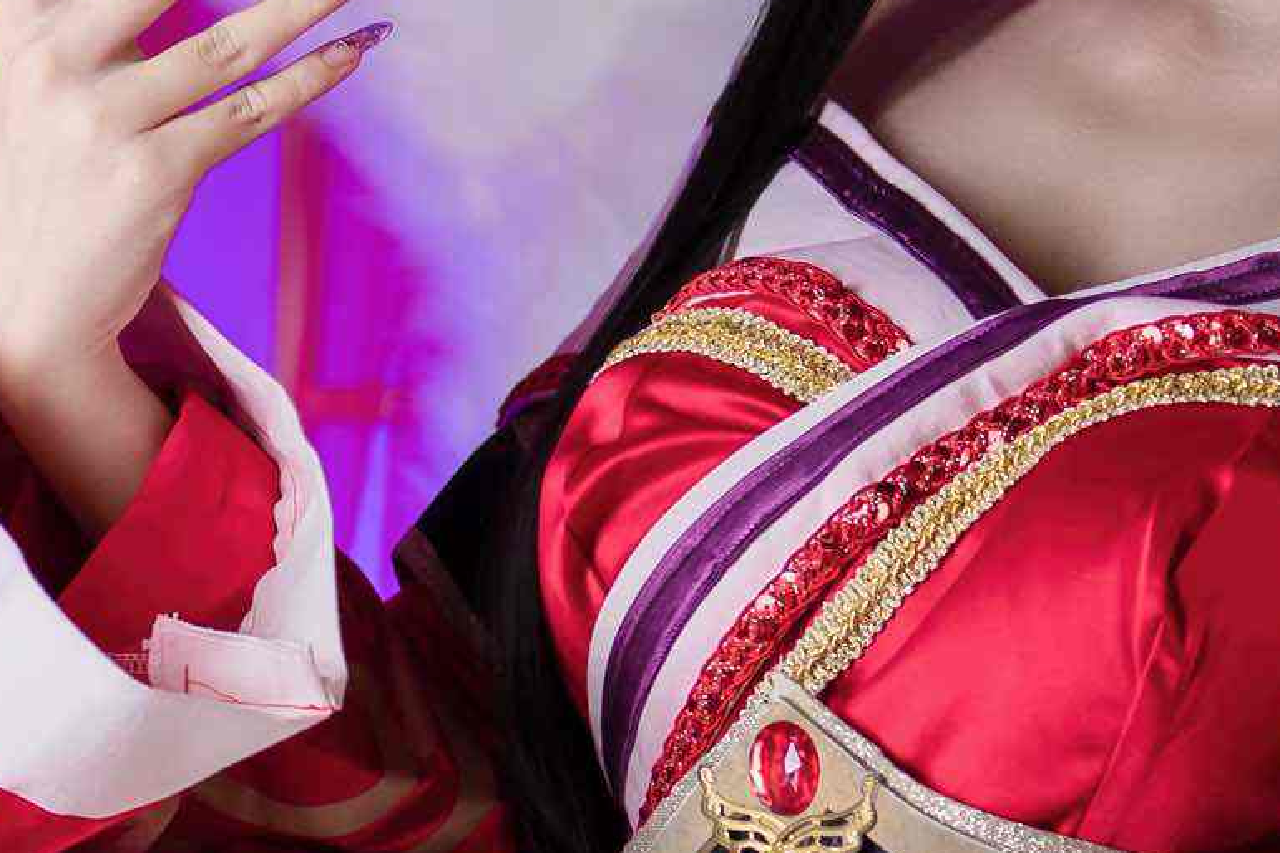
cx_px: 1396
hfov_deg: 6.7
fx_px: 10950
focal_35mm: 308
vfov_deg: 4.5
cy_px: 850
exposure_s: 1/250
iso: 100
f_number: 1.6
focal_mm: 50
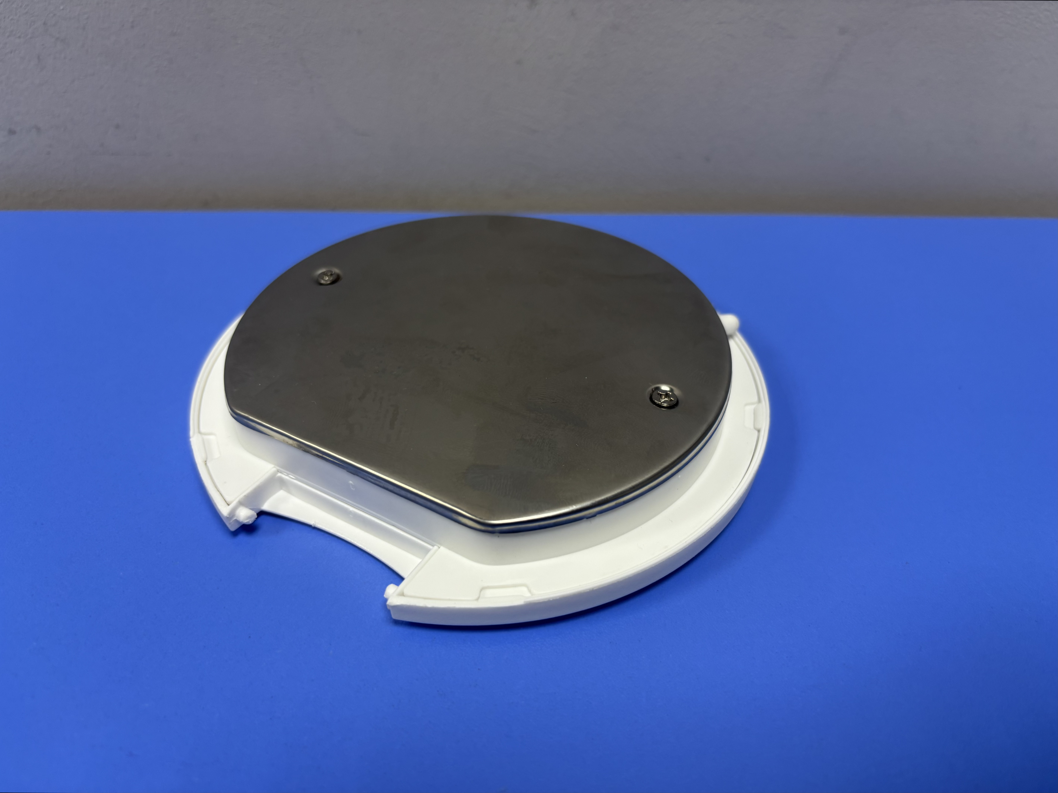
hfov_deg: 67.3
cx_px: 529
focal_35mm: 26
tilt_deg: -39.9
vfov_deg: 53.1
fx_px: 795
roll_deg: -0.9
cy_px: 396
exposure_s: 1/100
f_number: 1.6
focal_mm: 5.96
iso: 80
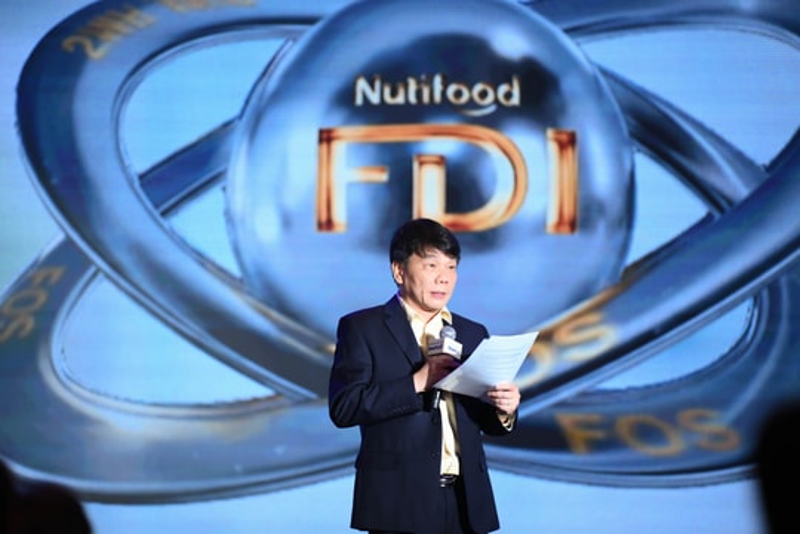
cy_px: 267
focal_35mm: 200
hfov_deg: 10.3
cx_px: 400
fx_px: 4444
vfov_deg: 6.9
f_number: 2
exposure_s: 1/200
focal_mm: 200
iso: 250
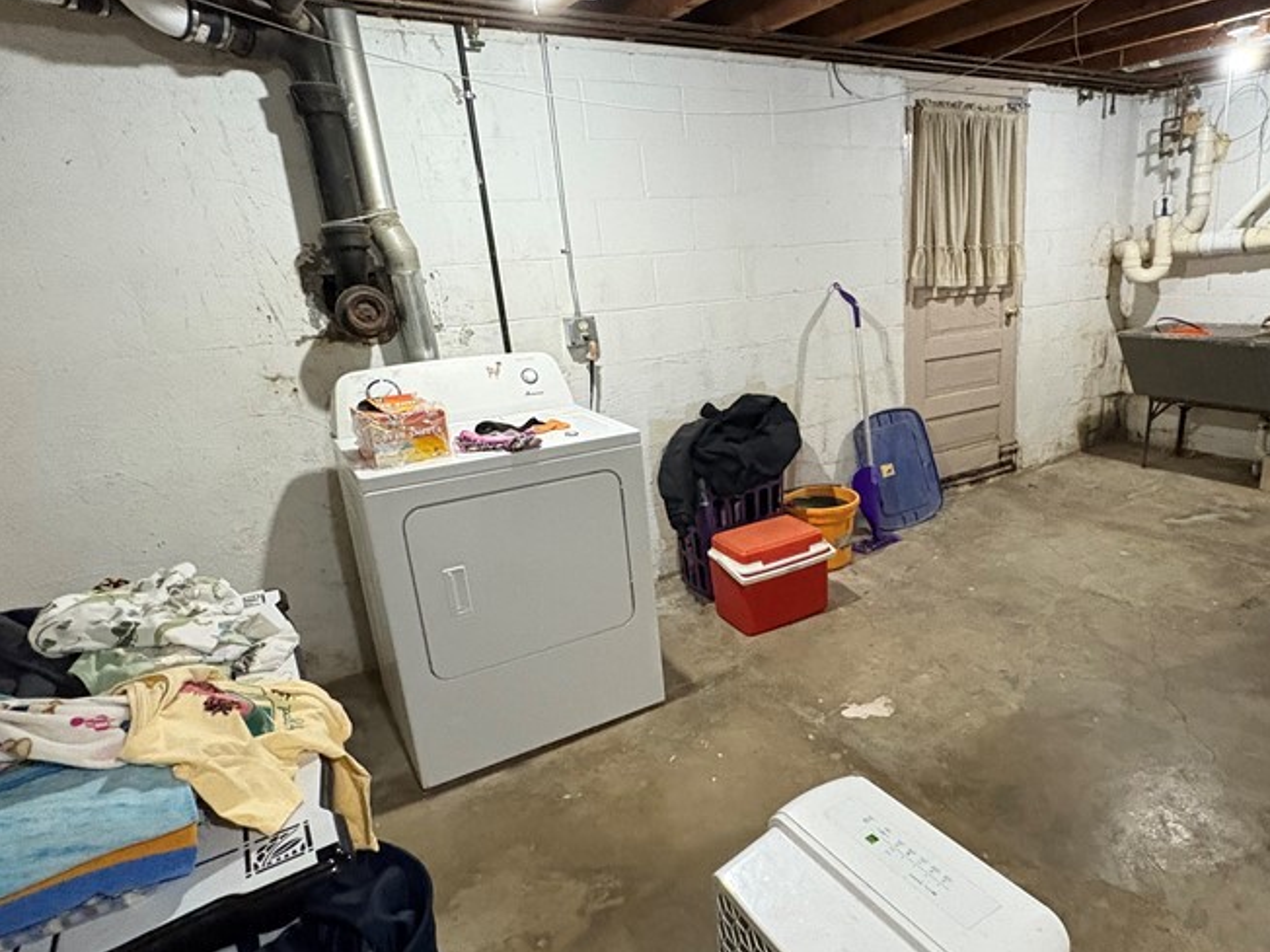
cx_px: 777
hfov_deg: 75.3
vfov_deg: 61.1
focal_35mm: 22
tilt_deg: -16.5
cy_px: 489
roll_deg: +3.9
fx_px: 807
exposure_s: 1/60
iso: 1000
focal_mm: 2.22
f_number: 2.2
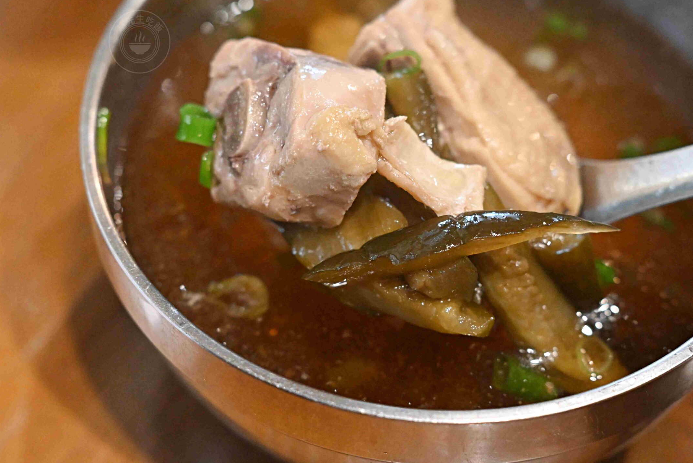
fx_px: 1733
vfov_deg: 15.2
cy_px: 224
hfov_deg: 22.6
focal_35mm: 90
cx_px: 367
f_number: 3.2
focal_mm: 50
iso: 4000
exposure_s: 1/200
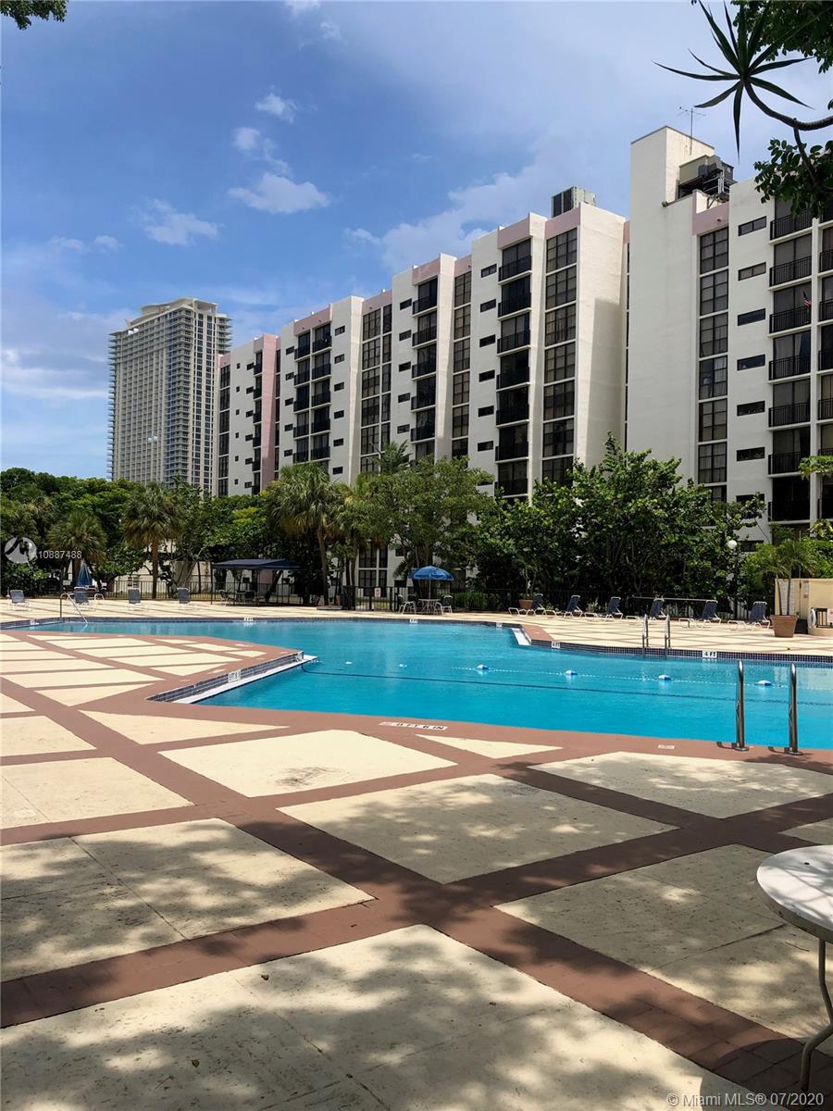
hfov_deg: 49.7
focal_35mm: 28
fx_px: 898
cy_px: 556
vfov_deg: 63.4
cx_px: 416
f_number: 1.8
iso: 25
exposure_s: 1/2558
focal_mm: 4
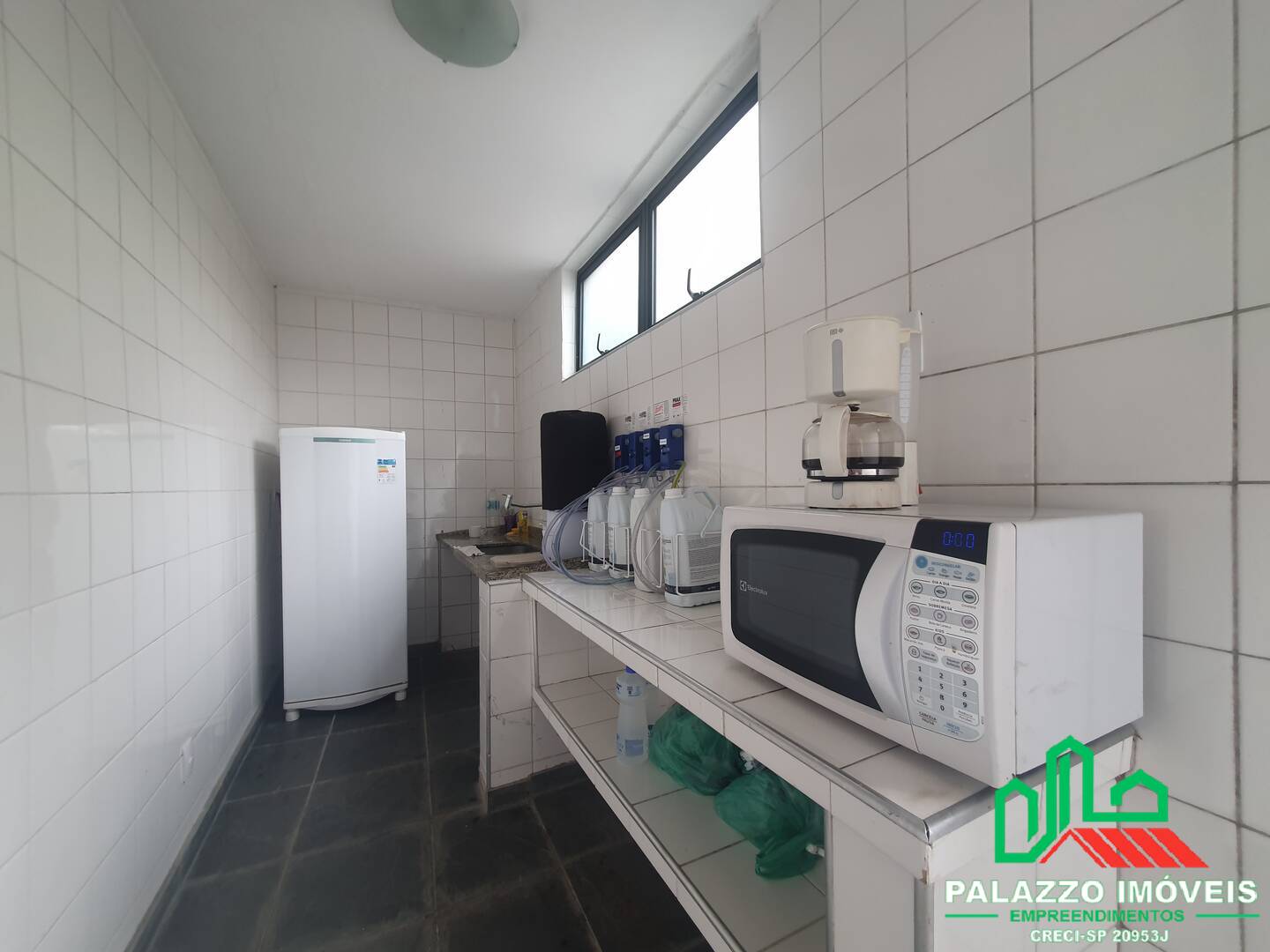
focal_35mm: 13
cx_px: 635
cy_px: 476
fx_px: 477
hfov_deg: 106.2
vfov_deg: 89.9
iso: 80
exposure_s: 1/60
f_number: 2.2
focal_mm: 1.8
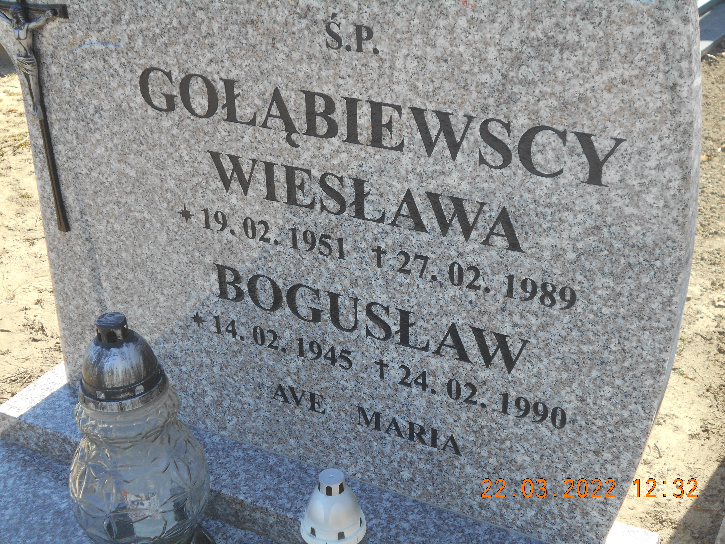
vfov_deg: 29.1
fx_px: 1047
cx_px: 362
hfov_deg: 38.2
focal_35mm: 50
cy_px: 272
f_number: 4.5
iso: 80
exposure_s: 1/160
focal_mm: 8.8
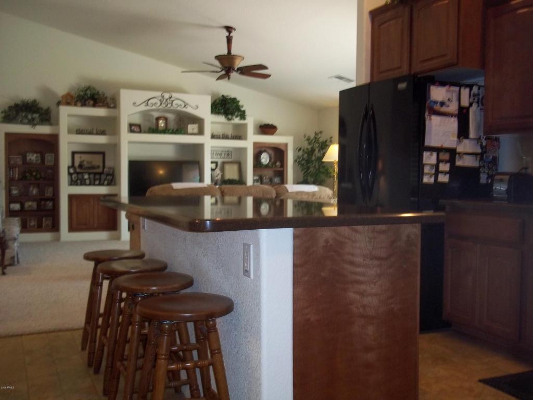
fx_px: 554
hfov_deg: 51.4
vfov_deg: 39.7
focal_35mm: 36
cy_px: 200
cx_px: 266
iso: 160
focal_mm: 6.5
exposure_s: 1/30
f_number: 3.1
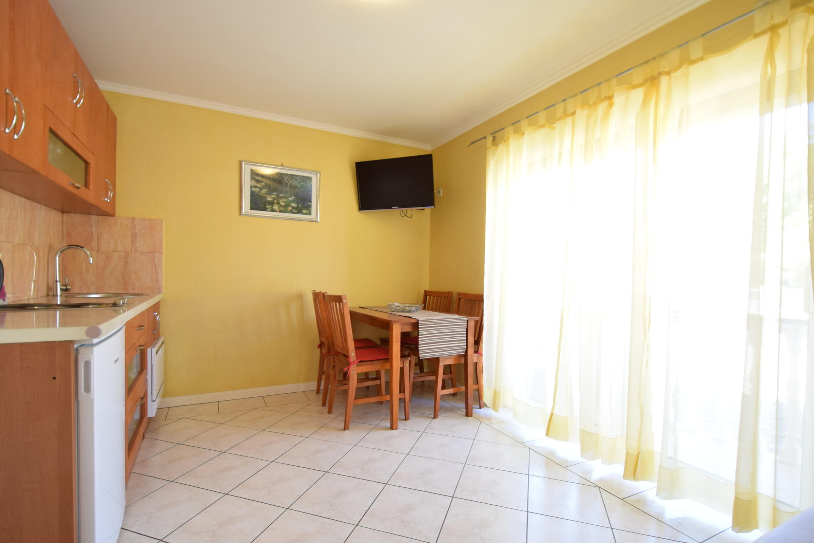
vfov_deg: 77.3
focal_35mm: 15
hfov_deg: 100.4
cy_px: 272
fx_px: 339
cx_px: 407
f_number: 3.5
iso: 800
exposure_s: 1/80
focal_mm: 10
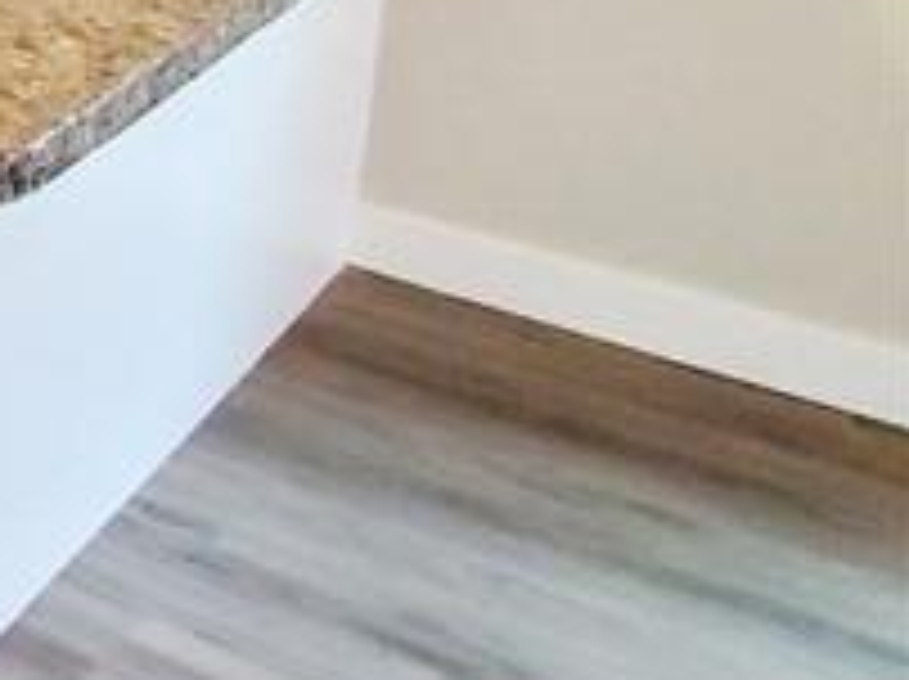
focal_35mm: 66
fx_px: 1731
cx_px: -1390
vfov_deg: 18.3
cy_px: -482
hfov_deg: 14.3
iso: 320
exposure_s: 1/59.2
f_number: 2.2
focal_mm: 1.8
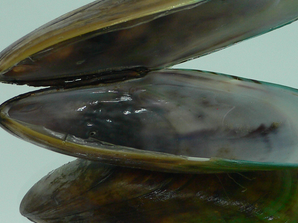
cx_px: 187
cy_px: 69
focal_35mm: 64
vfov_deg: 22.8
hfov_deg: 30.1
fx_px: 551
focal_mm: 4.6
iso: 100
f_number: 2.8
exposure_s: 1/60
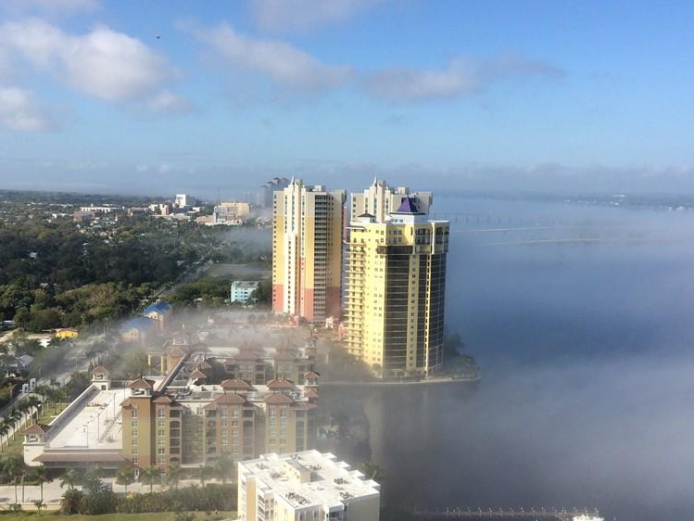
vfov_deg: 35.1
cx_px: 347
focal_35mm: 41
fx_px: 822
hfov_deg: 45.8
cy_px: 284
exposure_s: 1/2740
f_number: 2.2
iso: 40
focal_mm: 4.12
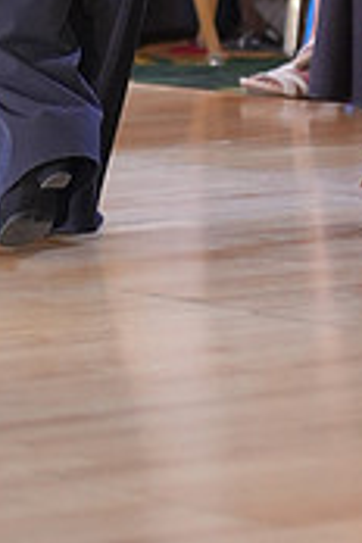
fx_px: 5128
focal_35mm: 340
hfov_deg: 4.0
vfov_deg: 6.0
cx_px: 189
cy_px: -325
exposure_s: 1/500
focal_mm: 68
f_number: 2
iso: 1600
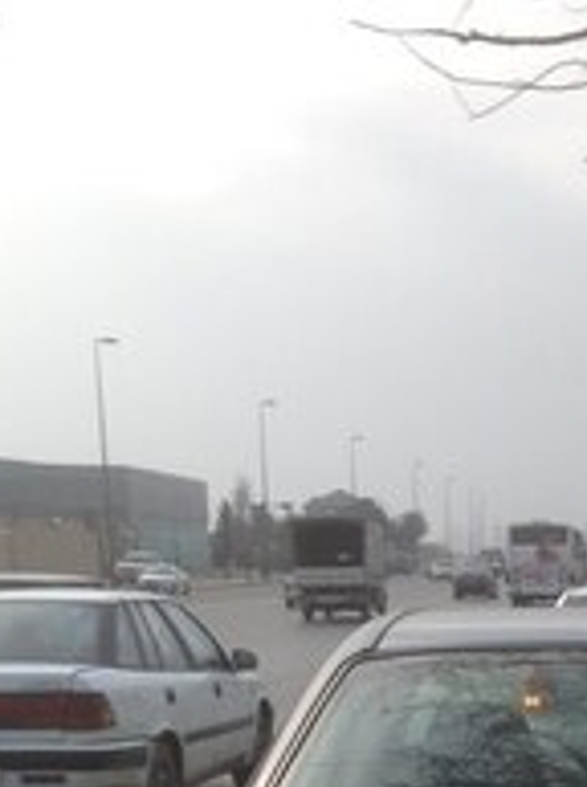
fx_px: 1928
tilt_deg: -13.8
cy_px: 1007
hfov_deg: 16.9
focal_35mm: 85
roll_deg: +0.2
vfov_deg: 21.1
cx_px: 607
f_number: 2.4
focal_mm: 4.12
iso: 50
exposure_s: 1/985
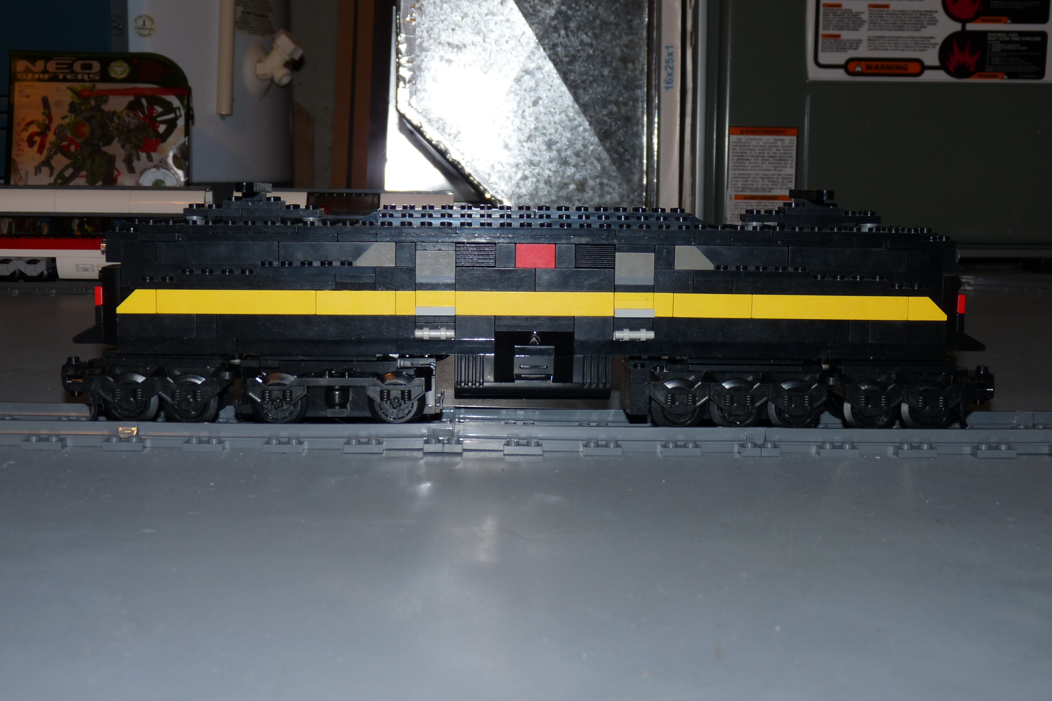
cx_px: 525
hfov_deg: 42.7
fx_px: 1344
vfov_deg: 29.2
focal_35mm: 46
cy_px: 313
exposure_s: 1/30
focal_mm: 7.8
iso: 100
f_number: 3
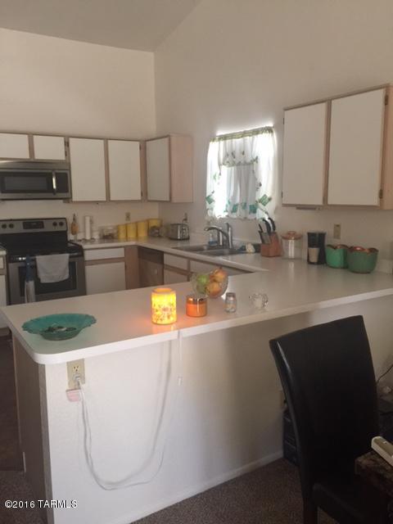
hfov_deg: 48.2
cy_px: 262
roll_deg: +0.4
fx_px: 439
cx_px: 196
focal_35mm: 29
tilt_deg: -7.8
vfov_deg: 61.7
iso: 100
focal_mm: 4.15
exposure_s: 1/15
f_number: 2.2
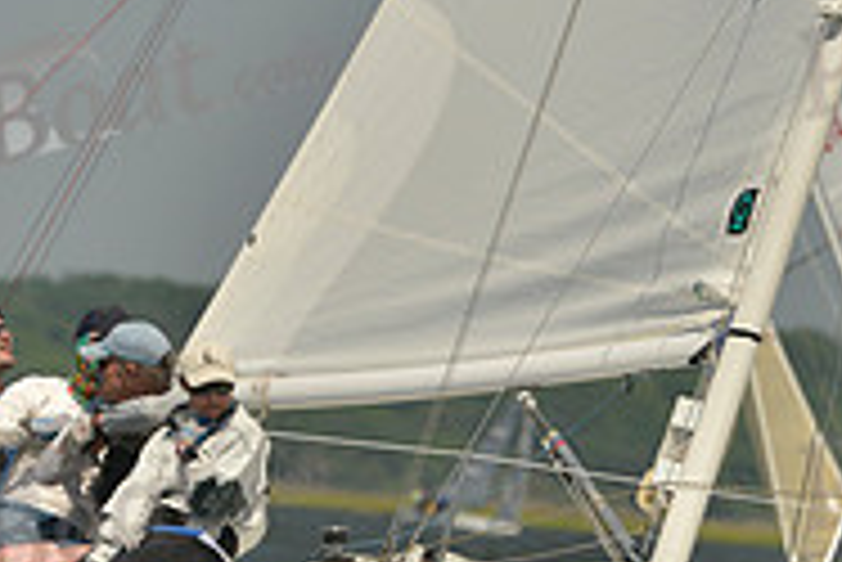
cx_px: 567
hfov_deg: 1.7
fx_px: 29047
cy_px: 713
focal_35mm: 1241
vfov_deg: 1.1
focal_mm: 400
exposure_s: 1/1250
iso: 280
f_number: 10
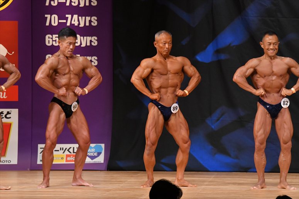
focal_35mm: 270
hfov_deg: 7.6
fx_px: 2241
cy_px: 100
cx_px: 150
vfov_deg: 5.1
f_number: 5.6
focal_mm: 180
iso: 4500
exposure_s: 1/400
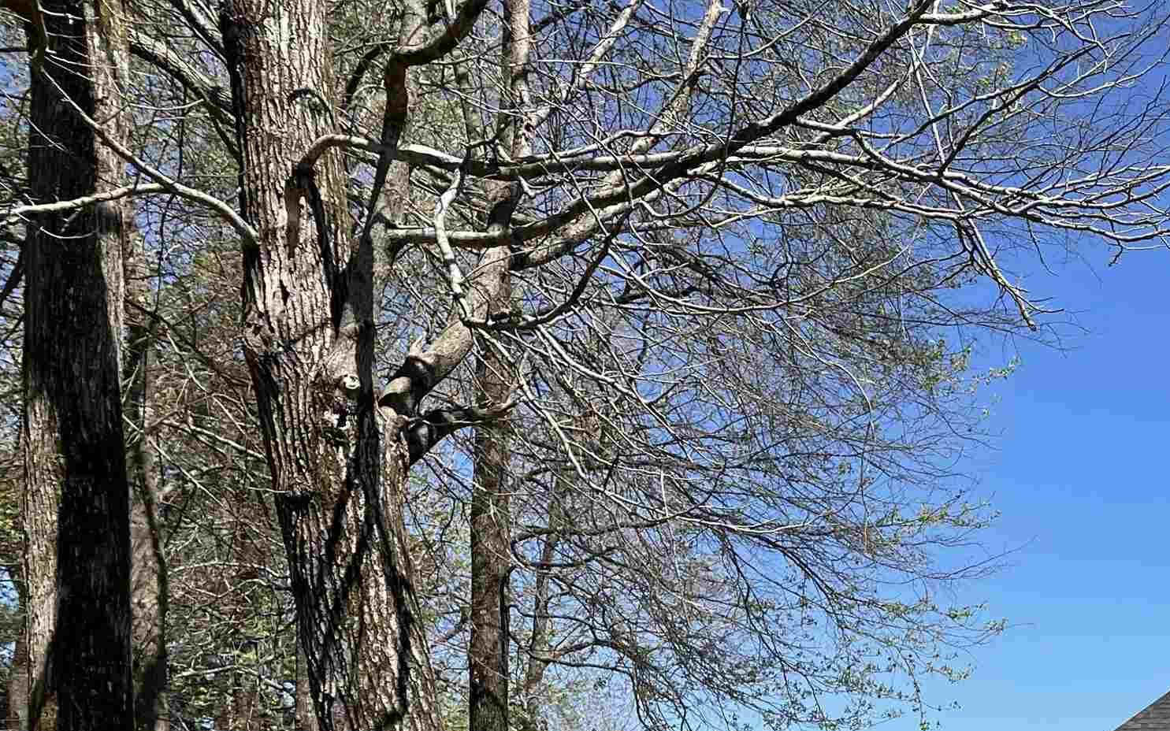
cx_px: 1179
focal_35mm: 57
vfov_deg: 21.0
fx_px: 1817
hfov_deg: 32.7
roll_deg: +1.1
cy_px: 907
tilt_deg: +1.6
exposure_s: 1/2564
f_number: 1.6
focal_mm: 4.2
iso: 32
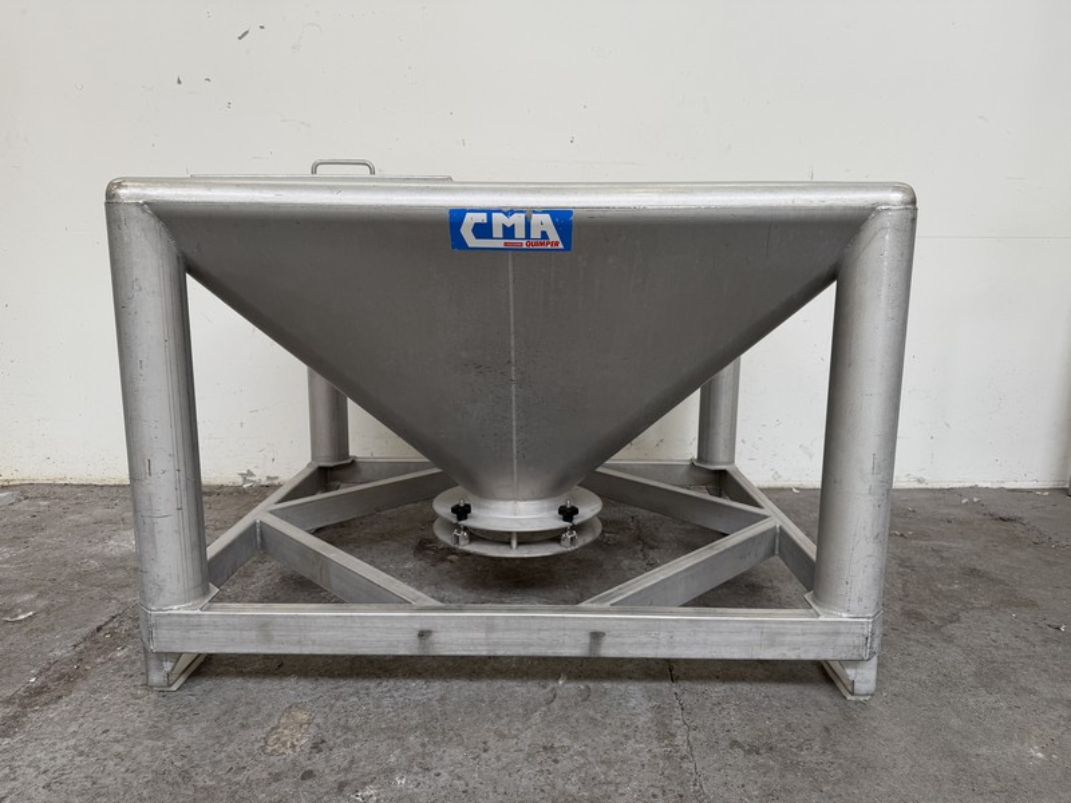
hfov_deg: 71.6
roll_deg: +0.6
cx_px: 536
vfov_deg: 56.8
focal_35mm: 24
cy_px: 402
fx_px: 743
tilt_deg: -9.2
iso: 100
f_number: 1.78
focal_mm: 6.76
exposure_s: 1/100
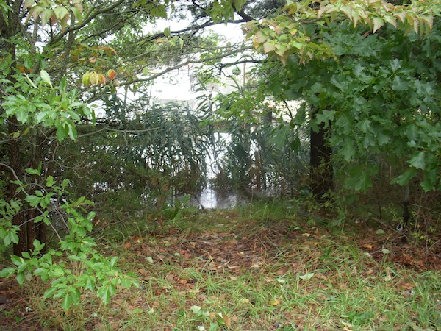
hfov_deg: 49.0
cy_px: 166
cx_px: 220
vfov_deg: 37.7
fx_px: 484
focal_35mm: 38
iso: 100
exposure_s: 1/80
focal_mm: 6.3
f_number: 3.3
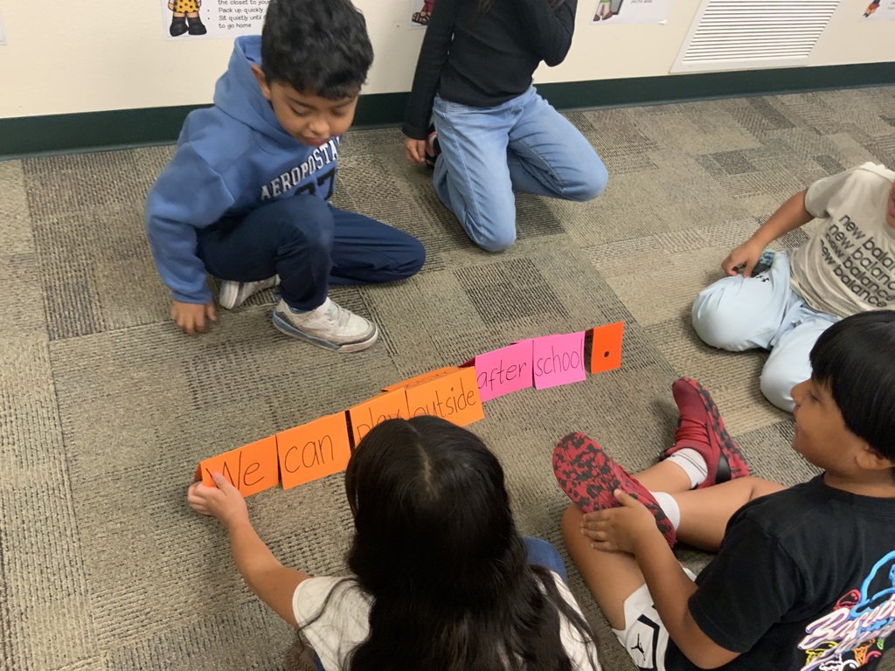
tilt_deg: -46.7
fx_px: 750
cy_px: 336
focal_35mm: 29
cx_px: 448
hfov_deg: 61.7
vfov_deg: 48.2
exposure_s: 1/60
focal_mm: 3
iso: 160
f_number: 1.8
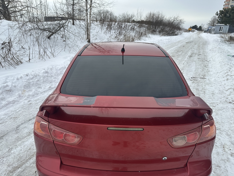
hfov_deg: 71.6
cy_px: 88
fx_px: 162
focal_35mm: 24
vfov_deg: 56.8
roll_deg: -1.9
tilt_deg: -18.3
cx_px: 117
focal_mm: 6.86
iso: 80
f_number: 1.78
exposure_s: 1/1949
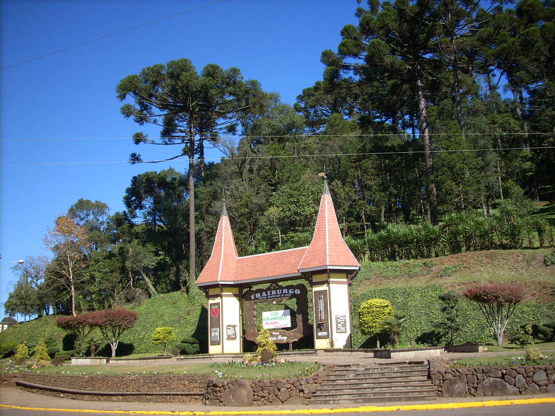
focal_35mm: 37
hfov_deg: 50.1
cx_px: 278
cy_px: 208
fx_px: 593
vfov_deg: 38.7
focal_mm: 6.2
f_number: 5.6
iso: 64
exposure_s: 1/162
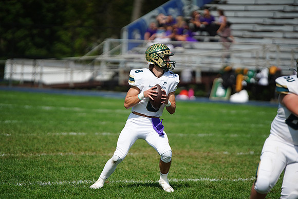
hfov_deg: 6.9
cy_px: 100
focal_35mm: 300
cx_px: 149
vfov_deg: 4.6
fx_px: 2484
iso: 400
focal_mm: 300
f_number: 2.8
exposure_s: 1/8000
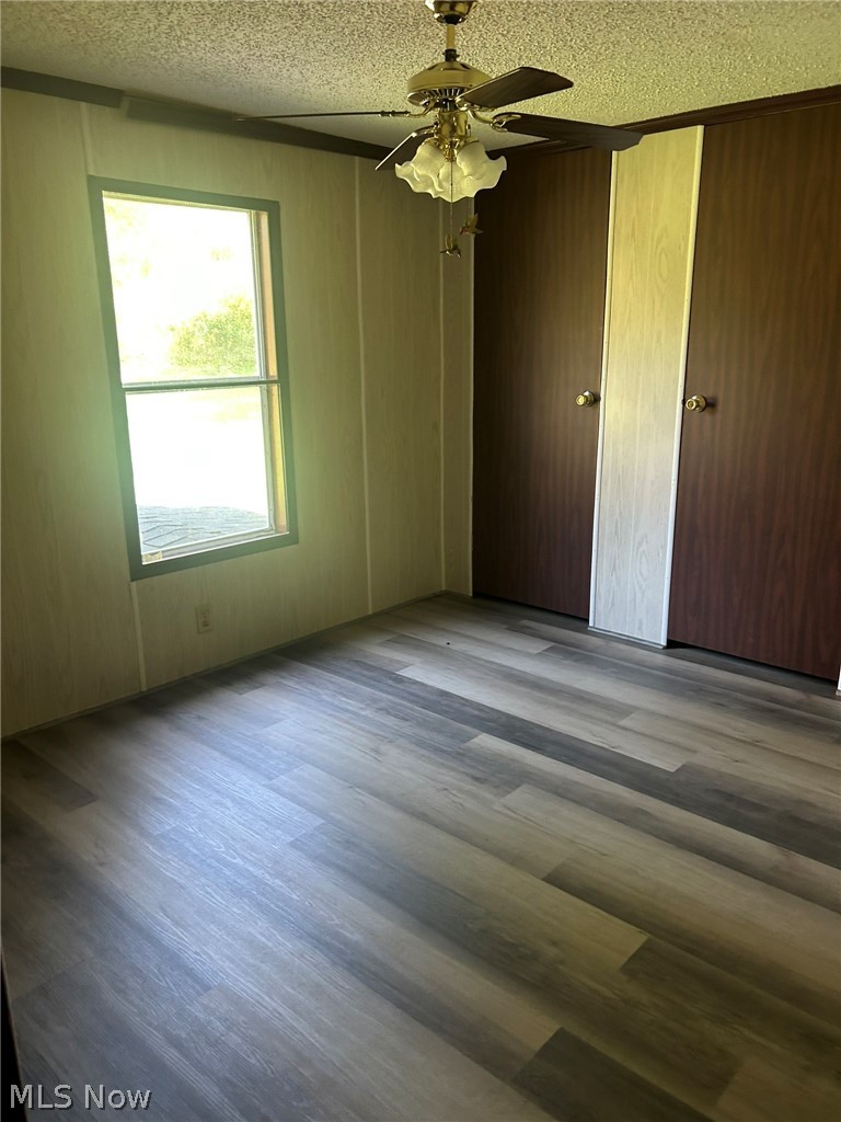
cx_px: 420
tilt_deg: -12.4
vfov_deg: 67.3
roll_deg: +2.3
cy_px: 561
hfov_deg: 53.1
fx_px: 842
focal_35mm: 26
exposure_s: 1/68
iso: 125
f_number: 1.5
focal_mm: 5.7
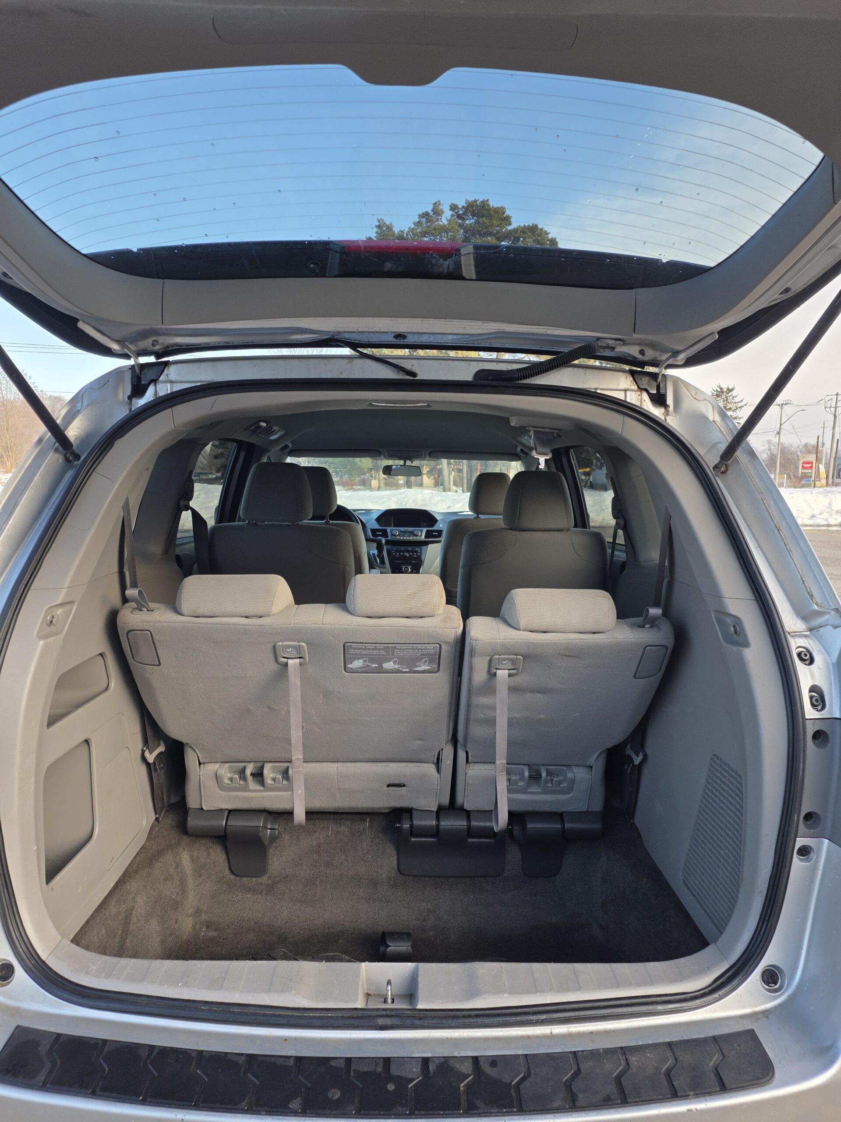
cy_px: 561
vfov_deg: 73.9
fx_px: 745
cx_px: 420
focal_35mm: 23
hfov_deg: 58.9
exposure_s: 1/180
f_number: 1.7
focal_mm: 6.25
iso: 32
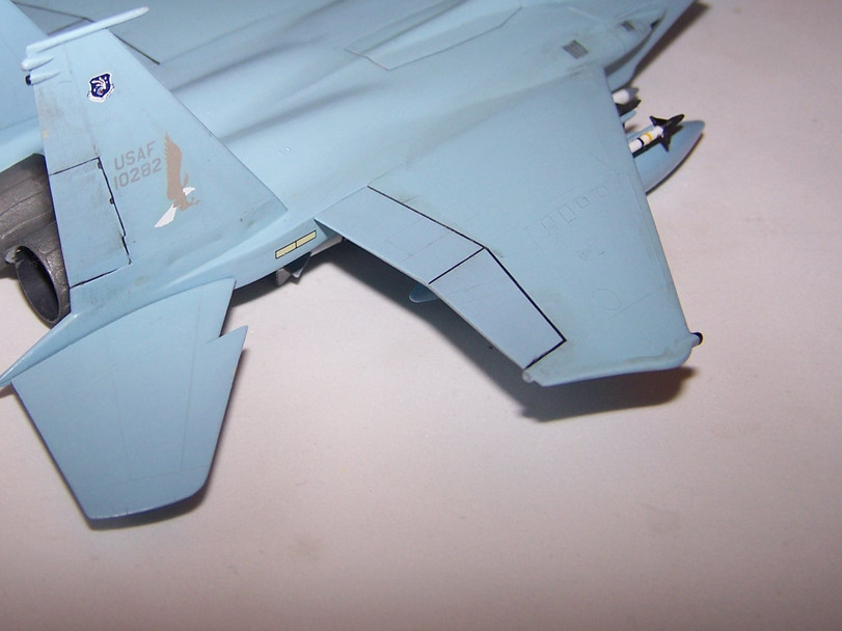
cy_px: 229
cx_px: 296
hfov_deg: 37.9
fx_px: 1216
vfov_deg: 29.0
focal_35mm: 50
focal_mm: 6.3
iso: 80
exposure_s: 1/60
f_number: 2.8
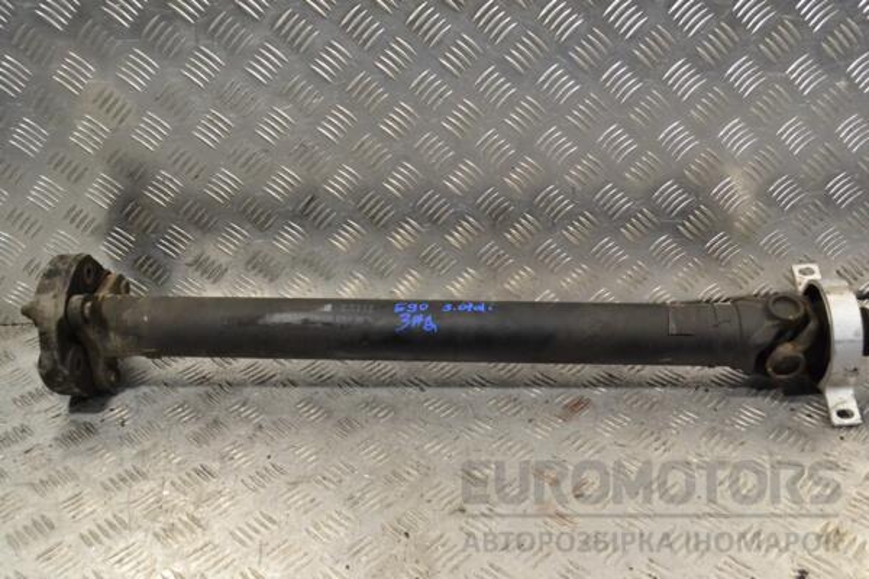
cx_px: 434
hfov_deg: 49.6
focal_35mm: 39
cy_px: 290
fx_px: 941
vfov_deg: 34.2
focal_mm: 26
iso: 3200
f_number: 8
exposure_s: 1/250
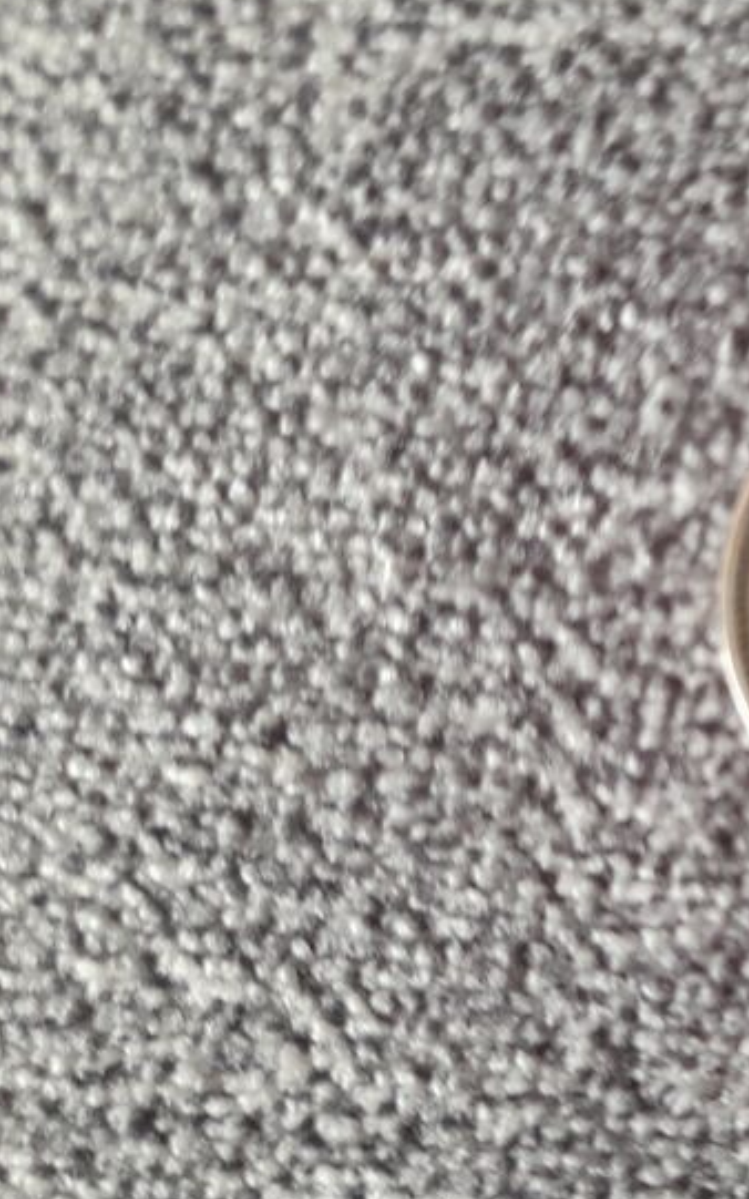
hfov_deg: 23.0
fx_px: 1601
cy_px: 660
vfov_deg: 41.0
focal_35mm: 49
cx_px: 1013
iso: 250
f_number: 2
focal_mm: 4.6
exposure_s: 1/40
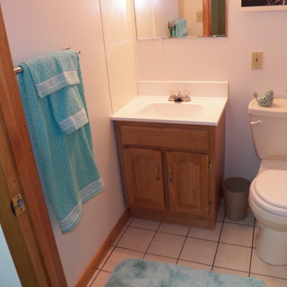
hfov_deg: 48.4
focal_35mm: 34
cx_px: 149
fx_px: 319
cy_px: 140
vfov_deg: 48.4
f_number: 2.8
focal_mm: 4.9
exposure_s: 1/30
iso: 125
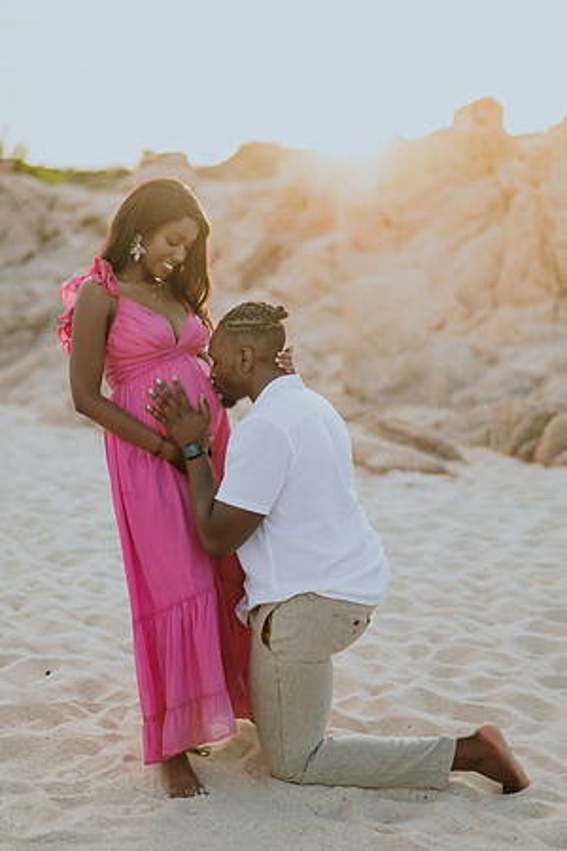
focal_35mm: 58
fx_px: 1370
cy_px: 426
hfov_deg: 23.4
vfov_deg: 34.5
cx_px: 284
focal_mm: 58
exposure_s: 1/800
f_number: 1.8
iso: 100
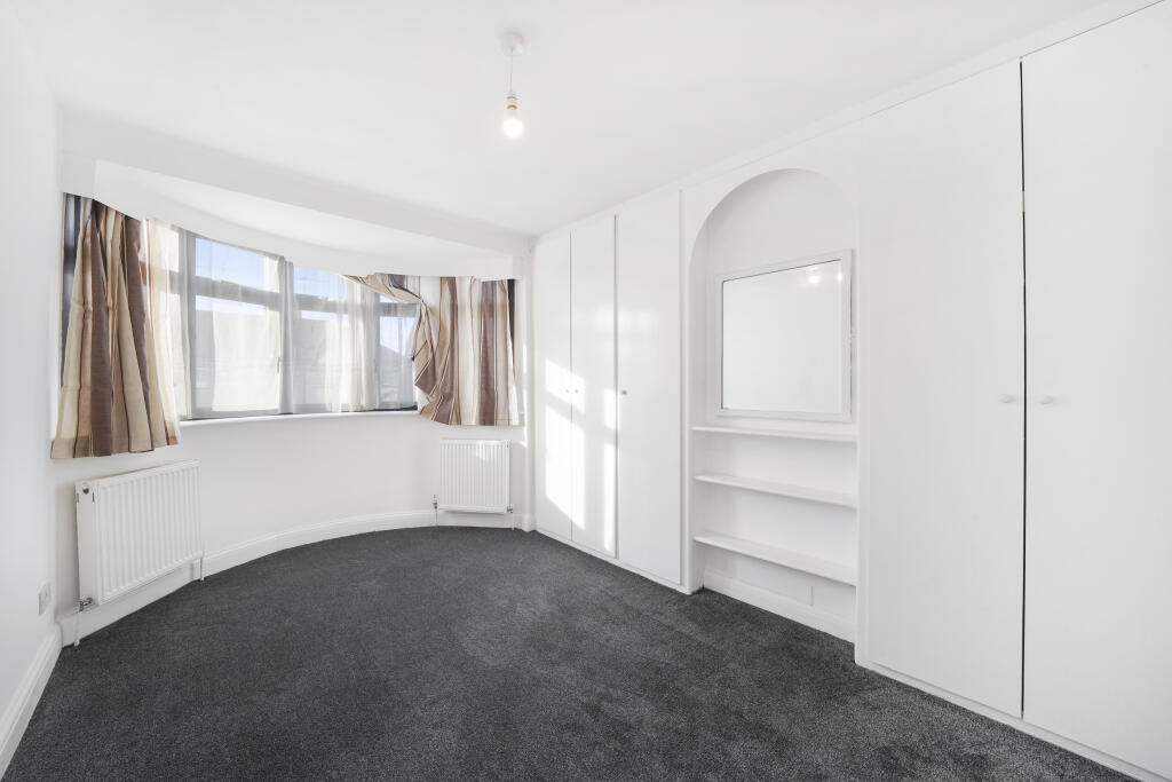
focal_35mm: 13
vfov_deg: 85.4
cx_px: 586
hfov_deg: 108.3
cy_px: 391
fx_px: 423
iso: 500
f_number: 13
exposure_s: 1/320
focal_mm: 13
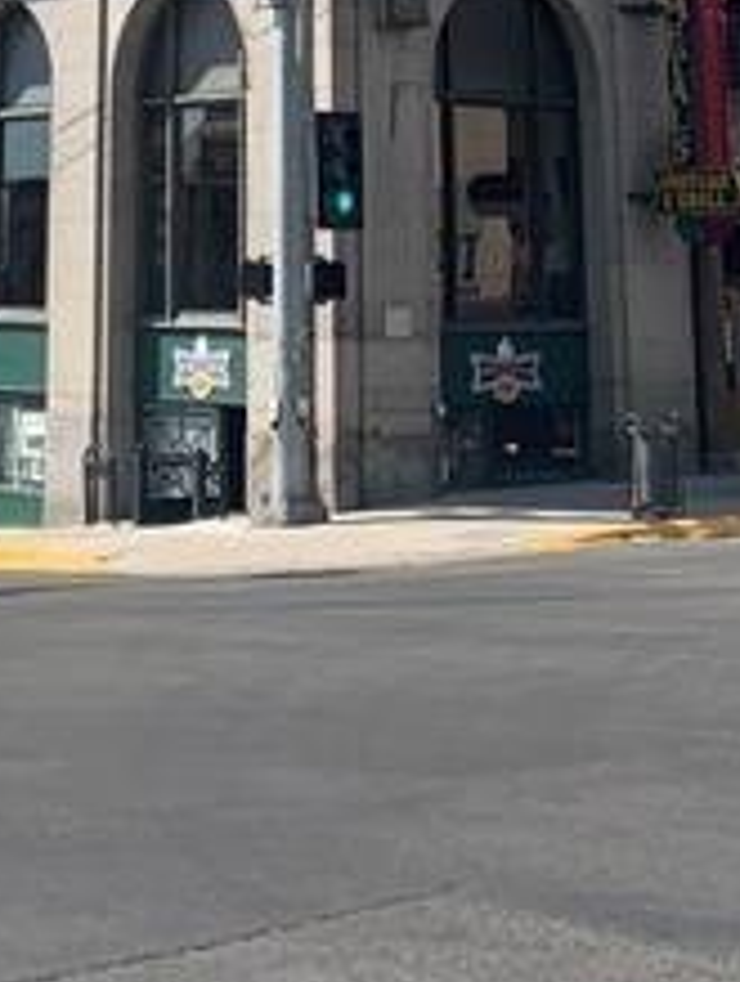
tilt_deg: +17.9
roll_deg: -0.5
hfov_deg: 16.2
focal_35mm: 91
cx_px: 215
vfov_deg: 19.1
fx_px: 2586
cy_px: -453
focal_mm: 4.25
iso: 25
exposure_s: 1/1992
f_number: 1.8
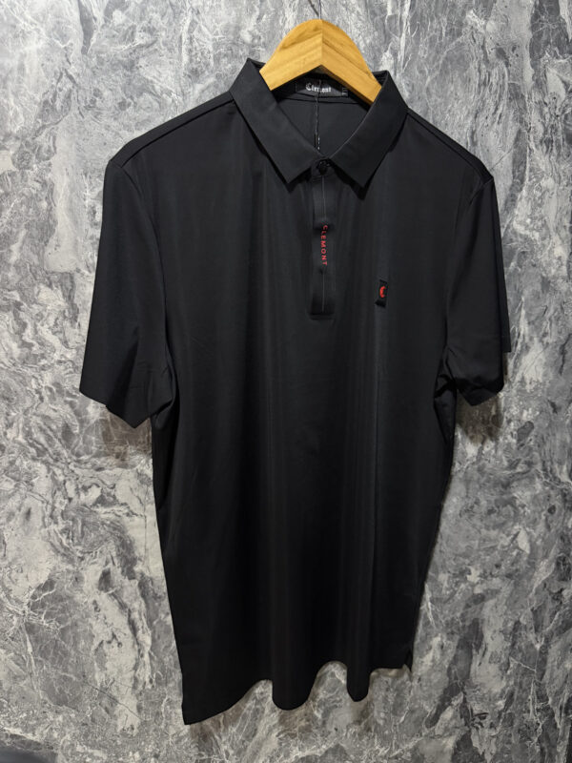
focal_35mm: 24
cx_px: 286
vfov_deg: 71.6
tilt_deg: -14.5
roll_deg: -1.0
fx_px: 529
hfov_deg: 56.8
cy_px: 382
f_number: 1.78
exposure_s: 1/60
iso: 640
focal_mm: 6.76
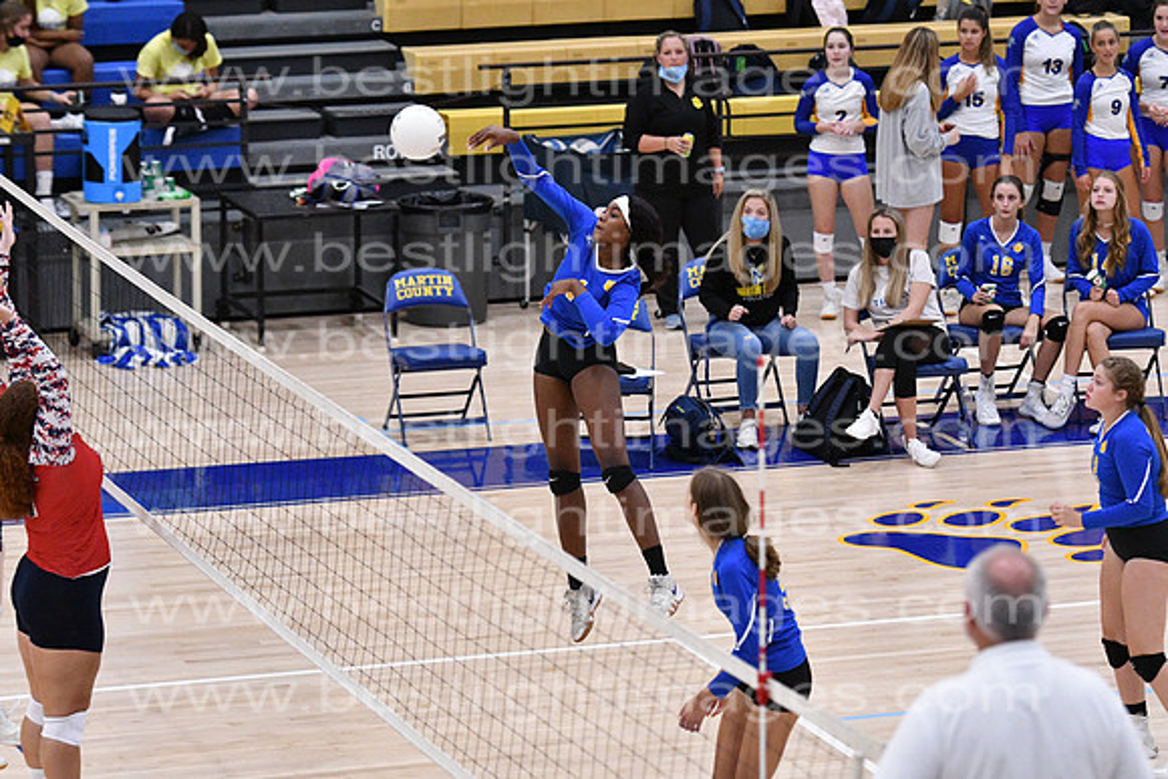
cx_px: 584
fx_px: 5354
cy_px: 390
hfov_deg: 12.4
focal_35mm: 165
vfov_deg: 8.3
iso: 6400
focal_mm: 110
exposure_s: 1/1000
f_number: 3.2
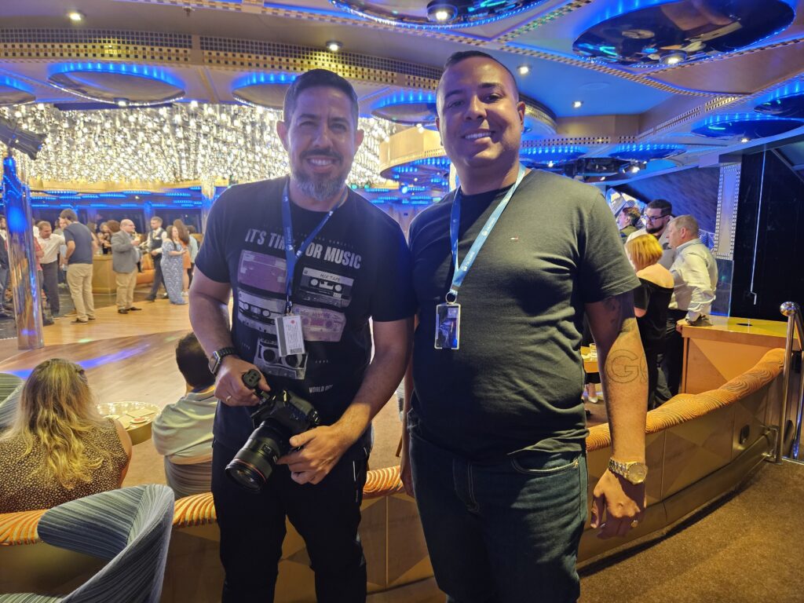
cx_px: 402
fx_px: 534
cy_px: 302
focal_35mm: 23
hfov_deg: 73.9
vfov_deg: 58.9
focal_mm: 5.4
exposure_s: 1/24
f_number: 1.8
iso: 1000
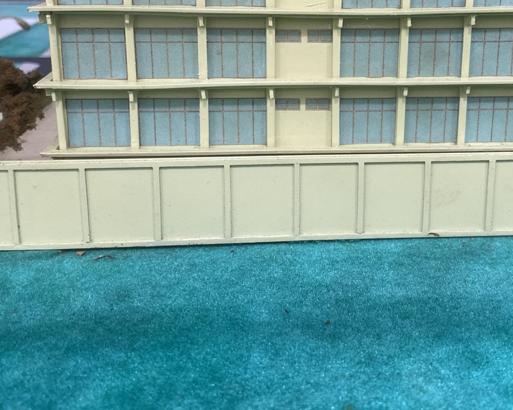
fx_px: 714
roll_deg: -0.8
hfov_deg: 39.3
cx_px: 320
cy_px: 142
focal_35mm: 47
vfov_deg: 31.9
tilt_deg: -16.5
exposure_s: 1/50
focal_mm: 4.25
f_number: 1.8
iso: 200
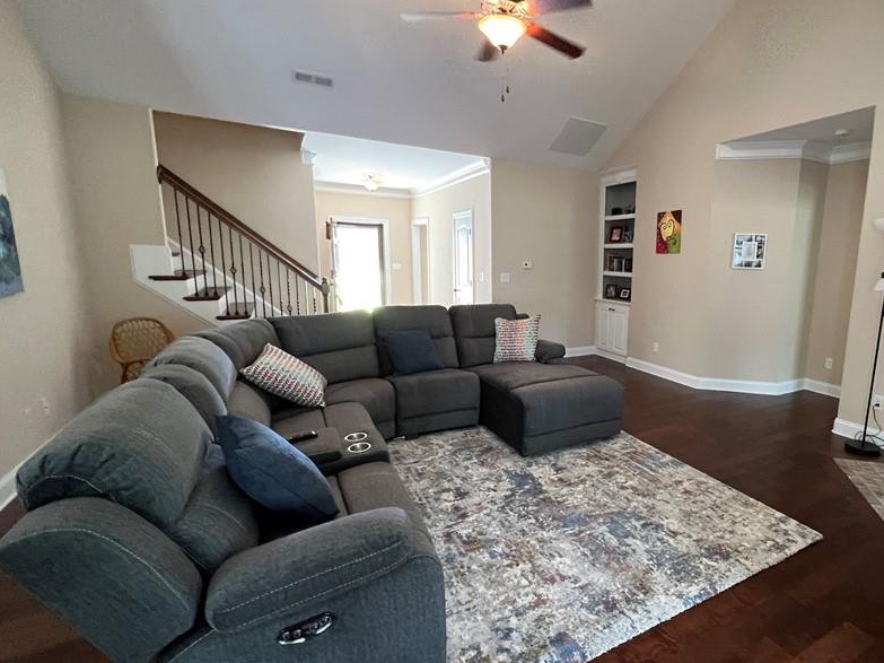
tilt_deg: -9.4
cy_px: 338
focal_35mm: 17
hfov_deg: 88.6
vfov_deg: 74.7
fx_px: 434
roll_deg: -1.0
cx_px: 570
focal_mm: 1.57
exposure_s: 1/60
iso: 400
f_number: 1.8
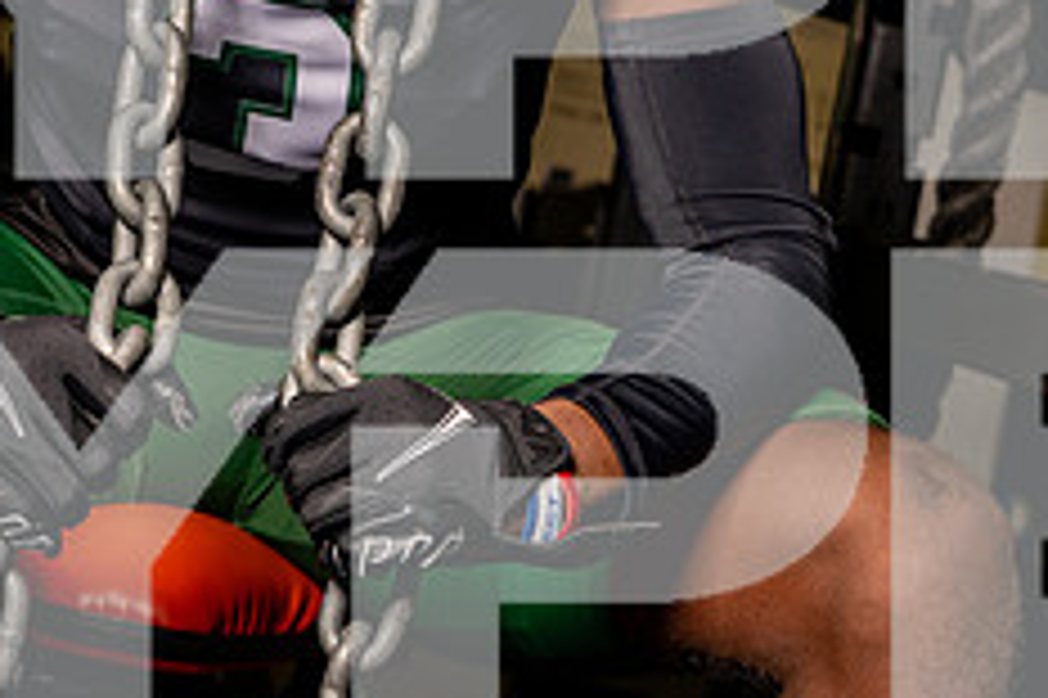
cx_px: 279
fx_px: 3549
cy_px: -56
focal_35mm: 122
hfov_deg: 16.7
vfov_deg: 11.1
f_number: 4.5
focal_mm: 49
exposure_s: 1/500
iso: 320
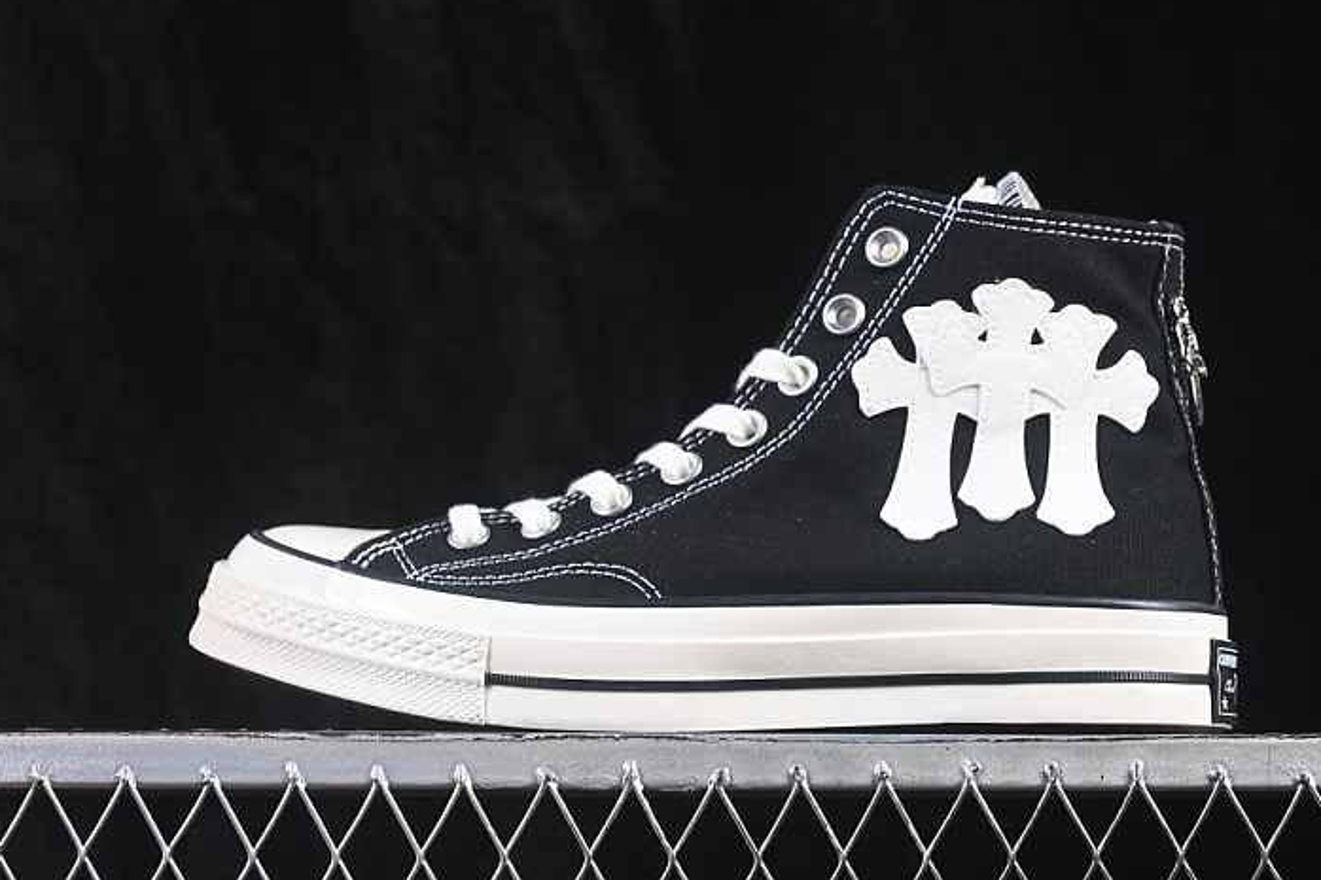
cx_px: 719
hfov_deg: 23.6
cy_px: 417
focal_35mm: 86
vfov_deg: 15.9
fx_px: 3155
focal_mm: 50
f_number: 6.3
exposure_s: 1/60
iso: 160
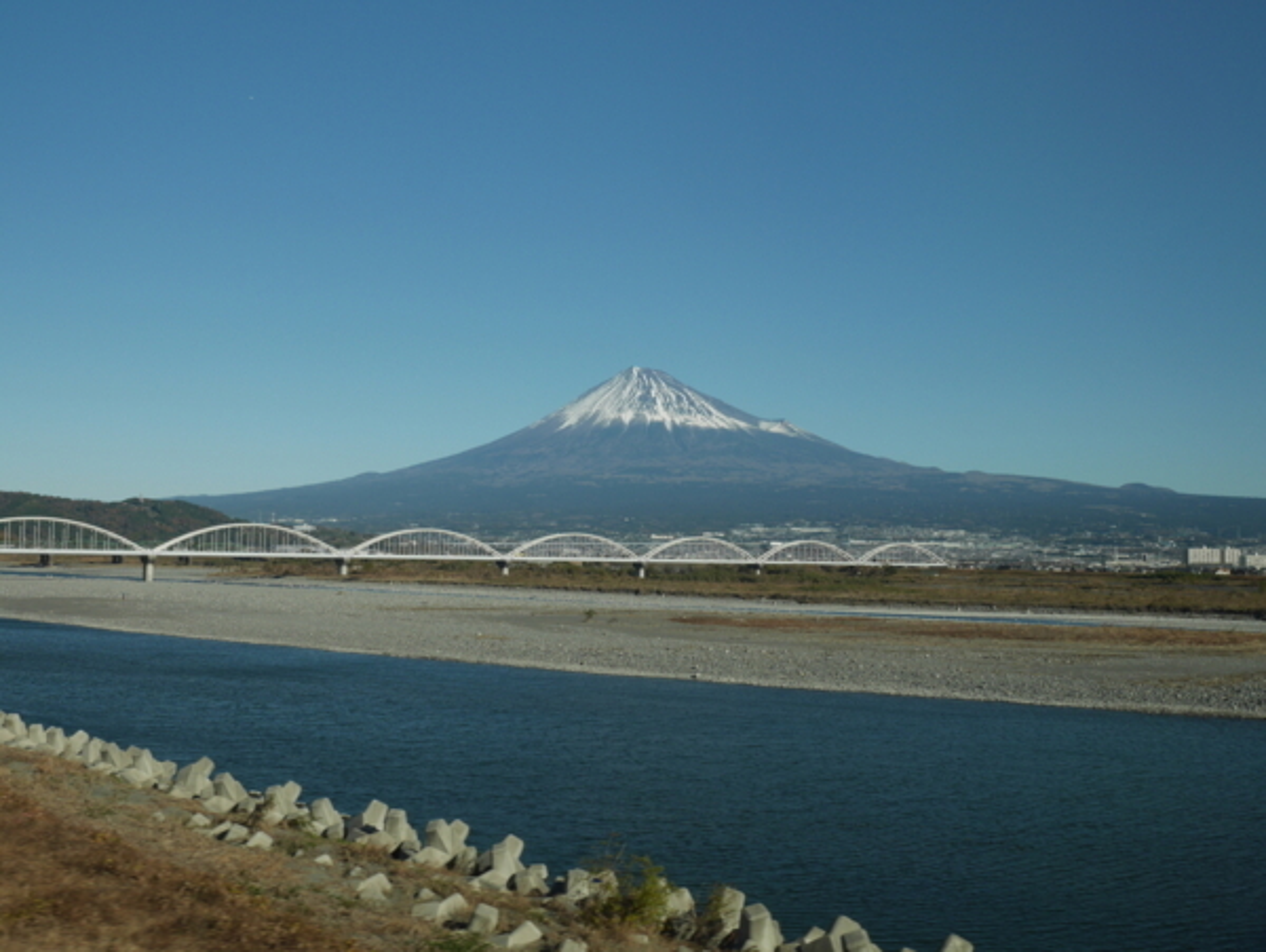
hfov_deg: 48.9
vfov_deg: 37.8
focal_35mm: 38
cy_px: 476
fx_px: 1391
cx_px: 633
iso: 200
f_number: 8
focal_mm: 19
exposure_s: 1/320
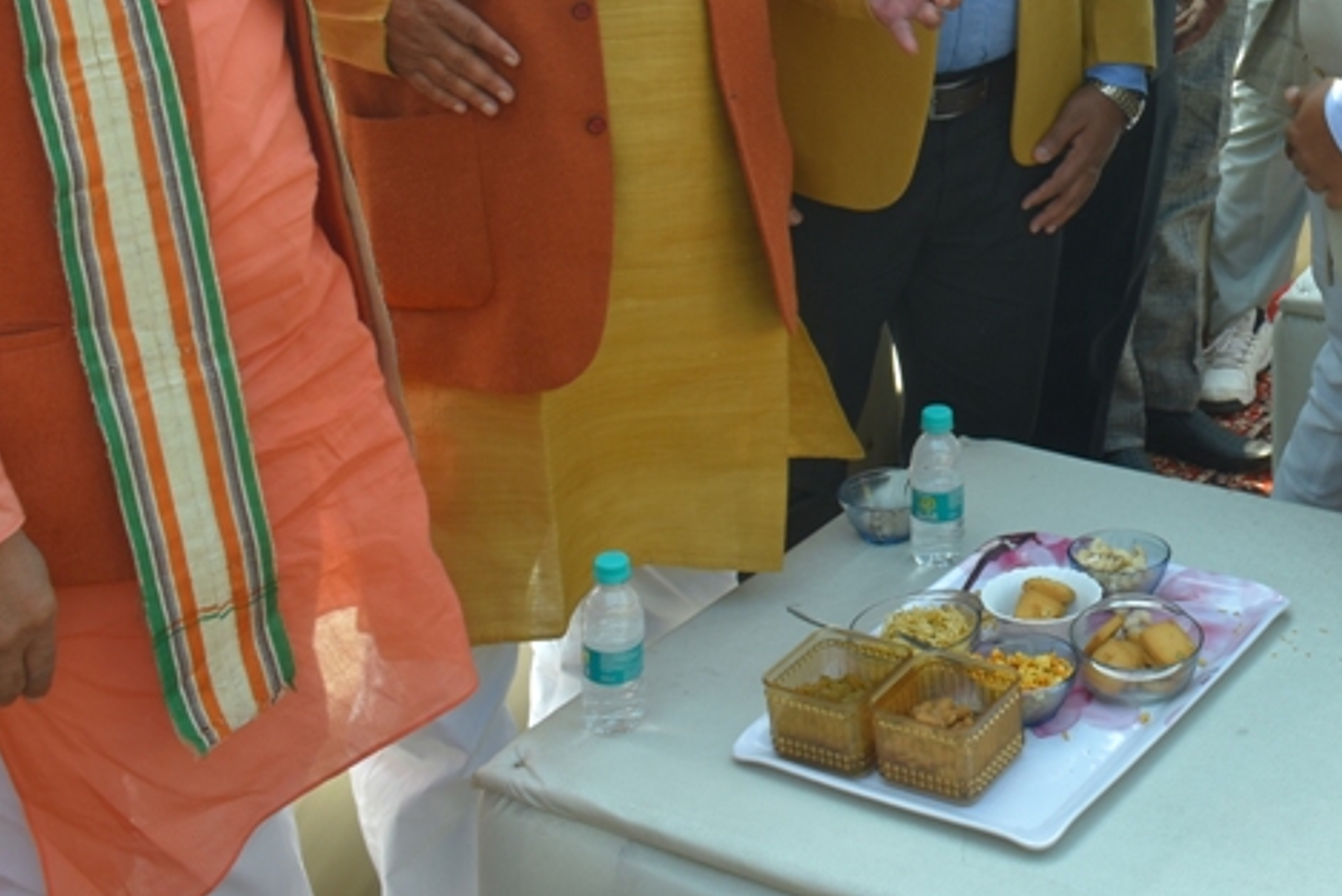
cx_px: 1199
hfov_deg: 32.3
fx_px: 2200
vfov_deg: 21.9
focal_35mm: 59
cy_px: -59
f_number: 8
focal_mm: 18
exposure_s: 1/160
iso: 160
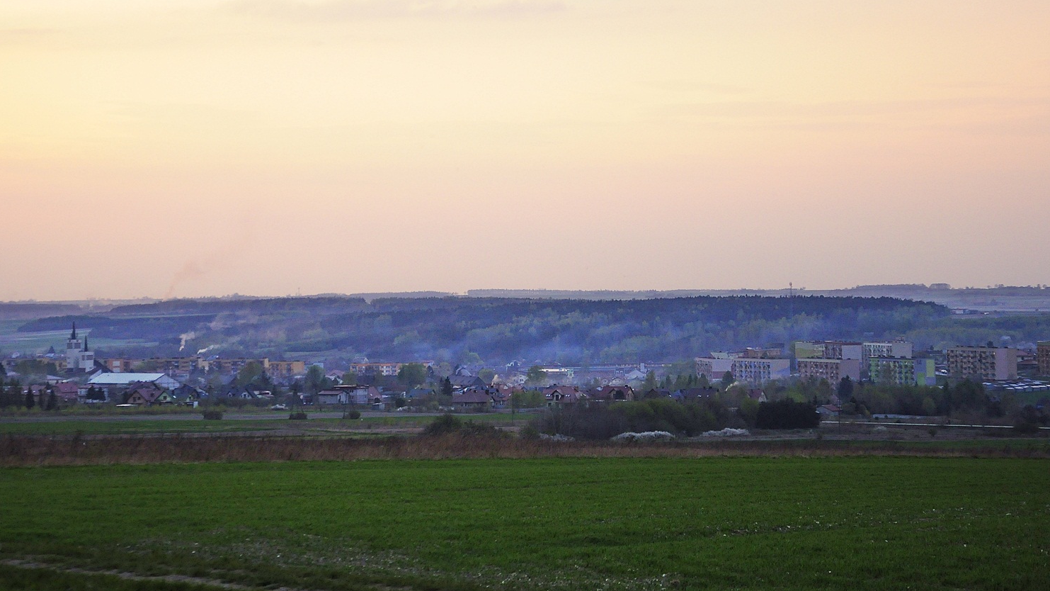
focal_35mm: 105
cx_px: 484
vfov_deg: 11.5
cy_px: 239
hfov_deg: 20.4
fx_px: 2923
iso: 800
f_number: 5.3
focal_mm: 62
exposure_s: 1/500
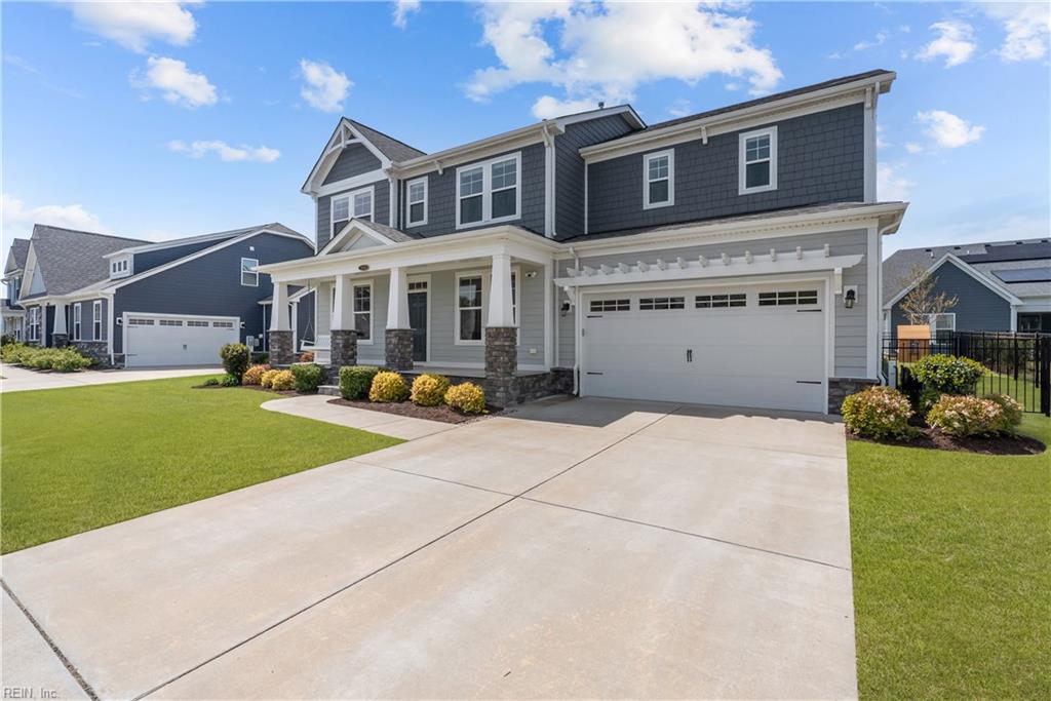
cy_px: 350
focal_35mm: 16
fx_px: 467
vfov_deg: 73.8
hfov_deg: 96.7
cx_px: 526
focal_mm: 16
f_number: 7.1
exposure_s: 1/3200
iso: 1000
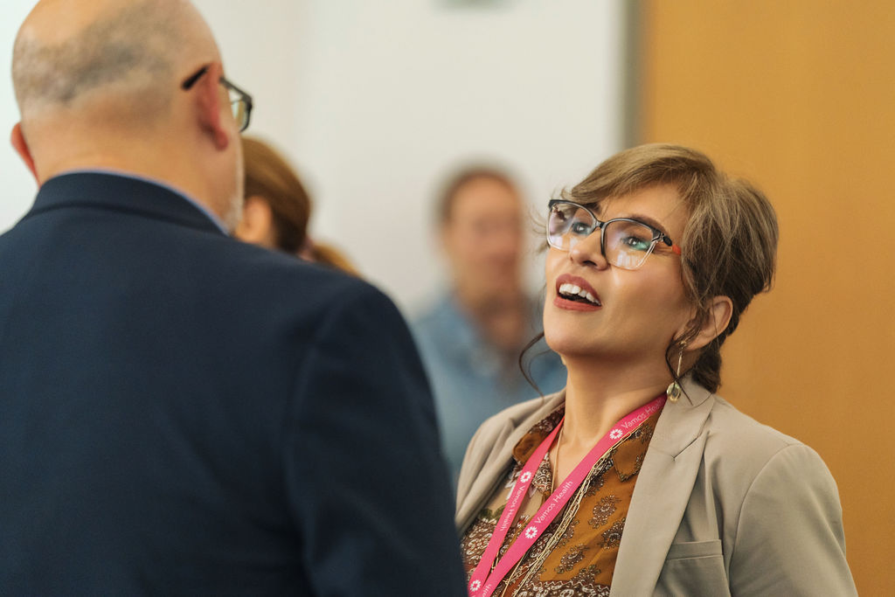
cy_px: 298
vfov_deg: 6.9
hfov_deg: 10.3
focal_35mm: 200
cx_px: 448
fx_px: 4973
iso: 2500
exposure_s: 1/200
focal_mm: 200
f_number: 2.8
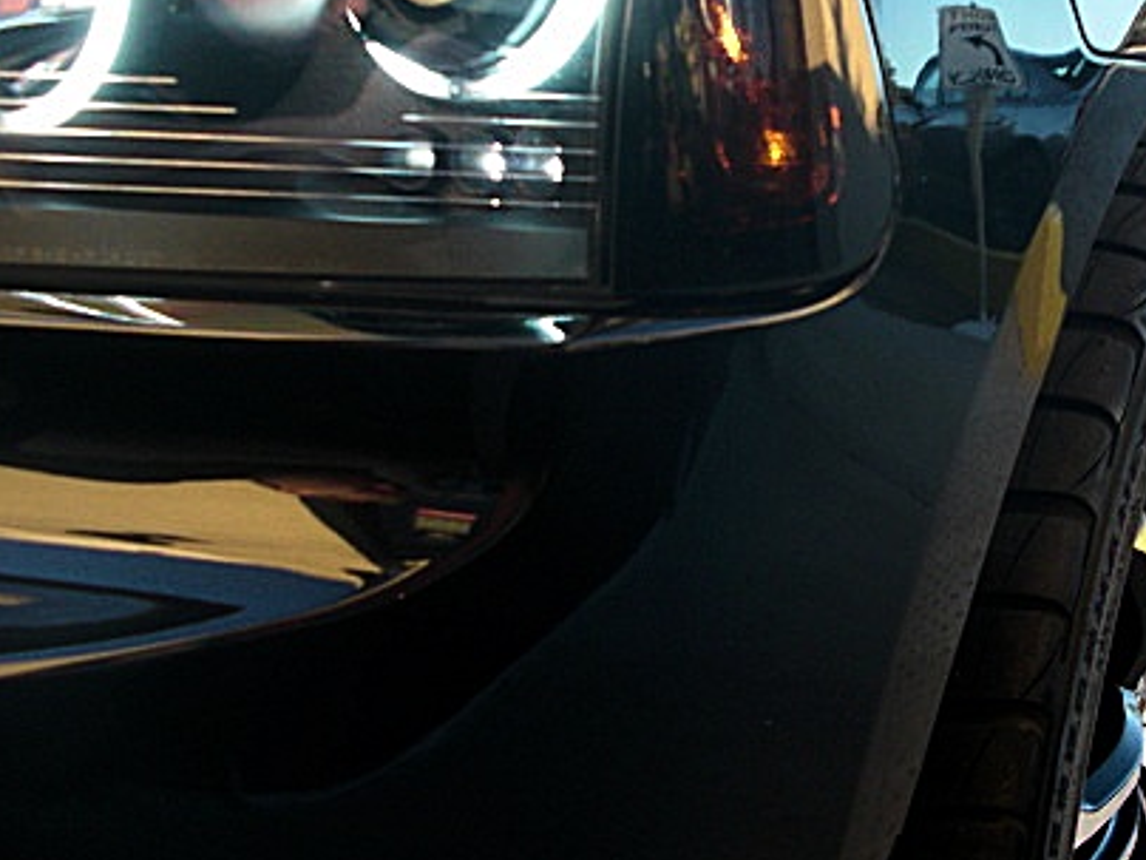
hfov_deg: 33.0
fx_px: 1887
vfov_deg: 25.6
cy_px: 335
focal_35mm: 57
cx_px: 882
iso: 200
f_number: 2.8
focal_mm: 6.3
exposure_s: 1/125
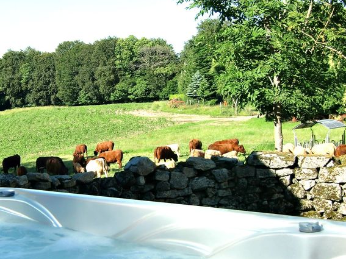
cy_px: 143
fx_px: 600
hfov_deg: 31.4
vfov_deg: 24.4
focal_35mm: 60
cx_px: 71
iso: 64
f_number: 3.6
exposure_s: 1/500
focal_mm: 6.1
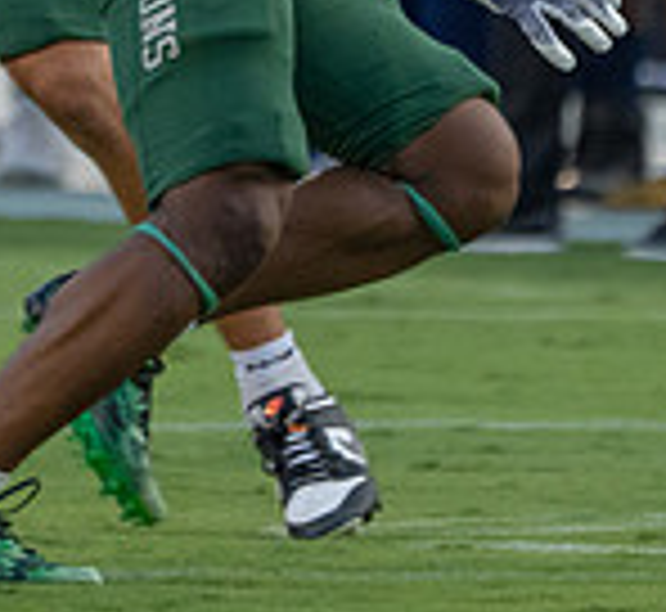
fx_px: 38253
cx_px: 245
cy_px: -324
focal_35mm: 1830
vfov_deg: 0.9
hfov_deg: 1.0
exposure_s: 1/1250
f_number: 5.6
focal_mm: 400
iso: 2000
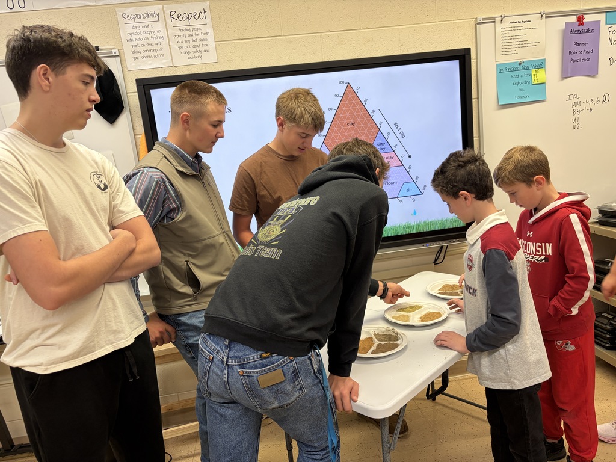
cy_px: 231
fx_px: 463
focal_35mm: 26
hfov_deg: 67.3
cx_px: 308
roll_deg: +6.7
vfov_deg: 53.1
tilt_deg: -12.0
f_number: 1.6
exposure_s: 1/60
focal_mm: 5.96
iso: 100
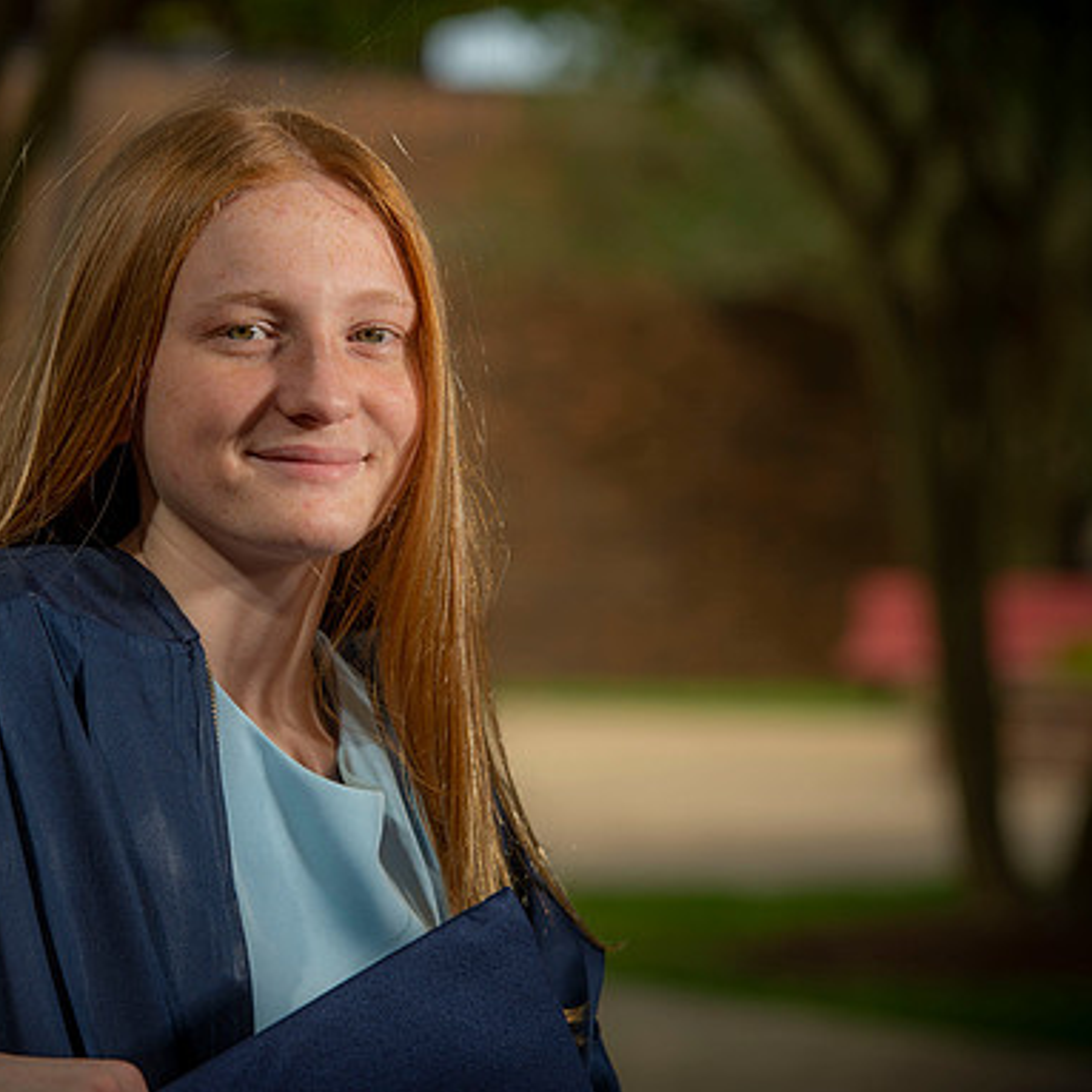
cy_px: 547
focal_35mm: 180
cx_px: 354
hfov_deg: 9.7
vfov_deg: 9.7
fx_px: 6424
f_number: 5.6
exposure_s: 1/250
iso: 80
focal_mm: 140
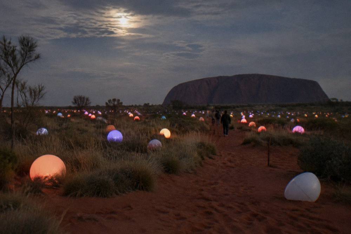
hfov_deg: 41.9
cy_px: 117
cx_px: 176
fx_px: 458
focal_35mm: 47
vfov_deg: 28.6
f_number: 5.6
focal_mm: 47
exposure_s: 1/30
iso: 4000
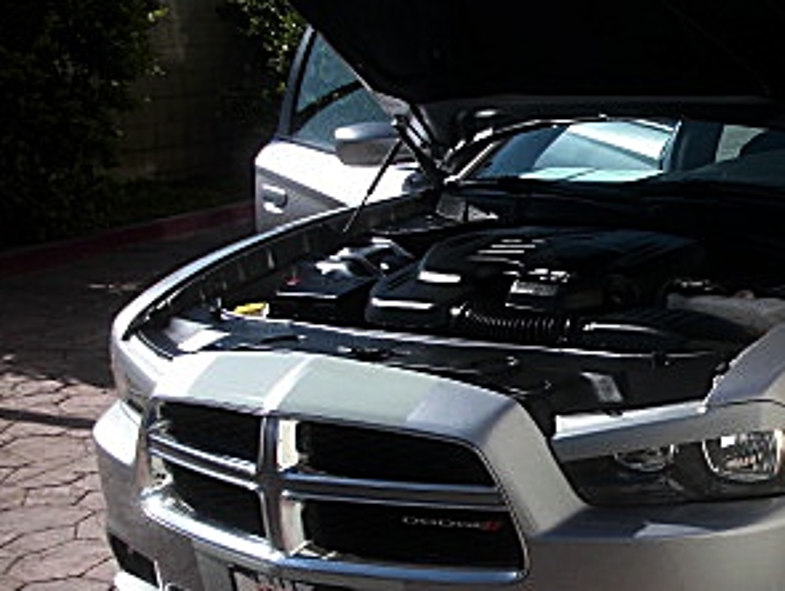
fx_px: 1771
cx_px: 812
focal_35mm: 78
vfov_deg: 18.9
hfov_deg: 23.8
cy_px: 378
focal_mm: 6.3
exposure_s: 1/640
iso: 50
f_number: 2.8
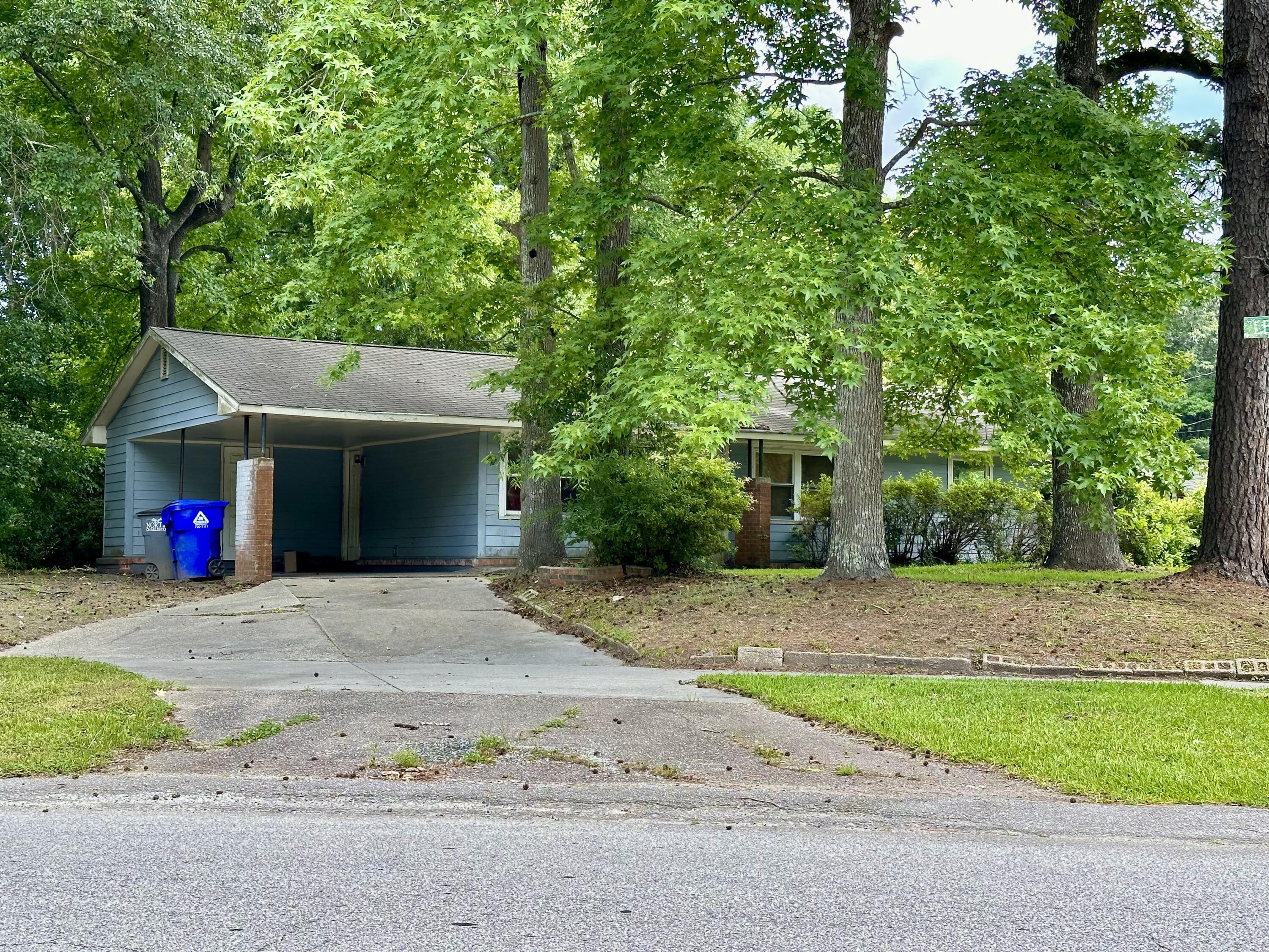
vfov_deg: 30.3
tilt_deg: +2.8
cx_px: 634
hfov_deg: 39.7
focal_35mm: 48
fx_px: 1760
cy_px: 476
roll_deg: -0.5
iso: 64
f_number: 1.78
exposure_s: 1/543
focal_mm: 6.86
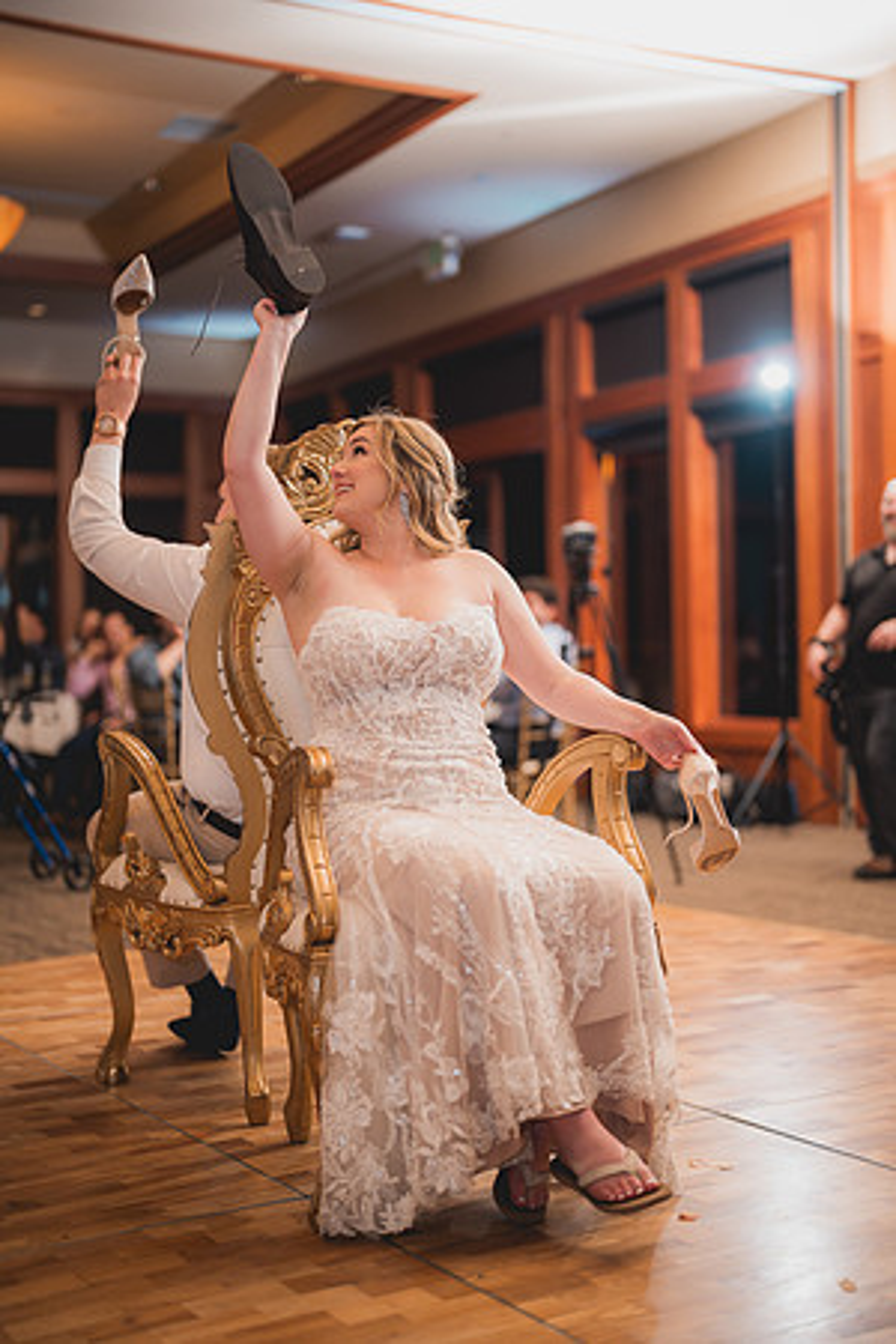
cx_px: 448
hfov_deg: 27.0
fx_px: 1867
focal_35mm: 50
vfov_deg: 39.6
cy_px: 672
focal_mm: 50
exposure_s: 1/250
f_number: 1.2
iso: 200
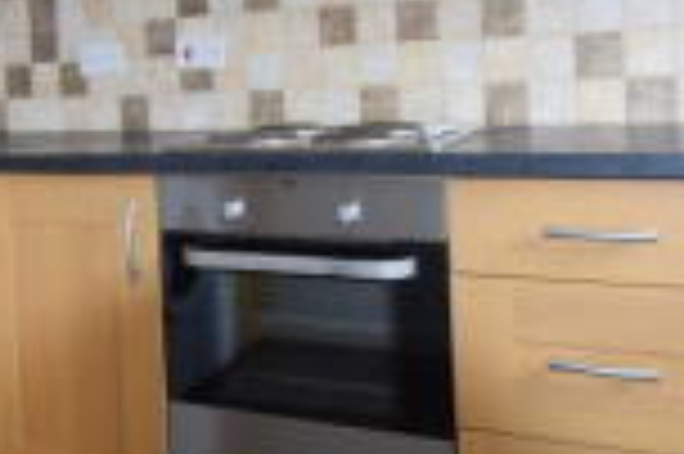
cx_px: 252
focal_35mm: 47
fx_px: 892
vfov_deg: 27.6
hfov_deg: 41.6
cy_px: 47
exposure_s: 1/90
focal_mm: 10
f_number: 4.8
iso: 800
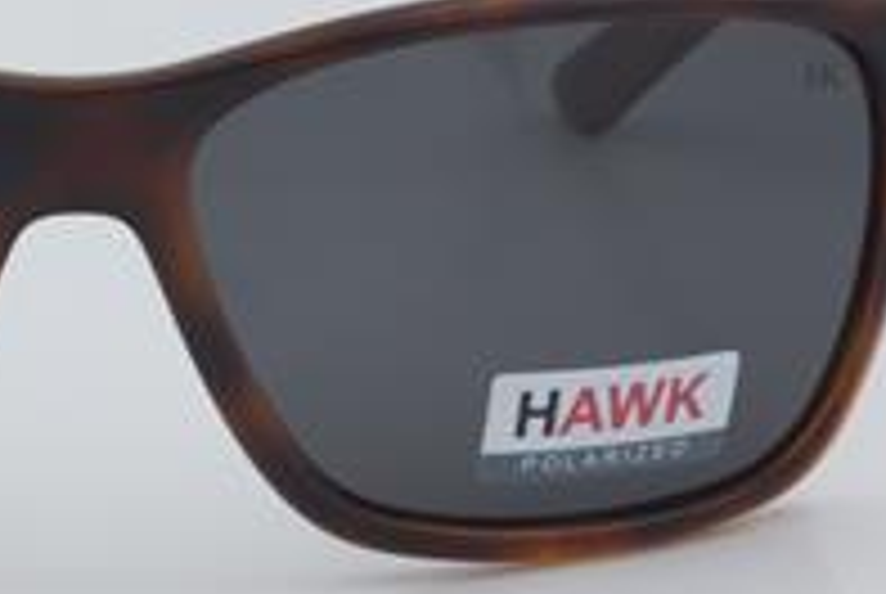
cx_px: 72
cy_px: 302
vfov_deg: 8.2
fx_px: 4116
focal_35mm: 167
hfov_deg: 12.2
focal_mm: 55
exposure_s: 1/4
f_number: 32
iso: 100
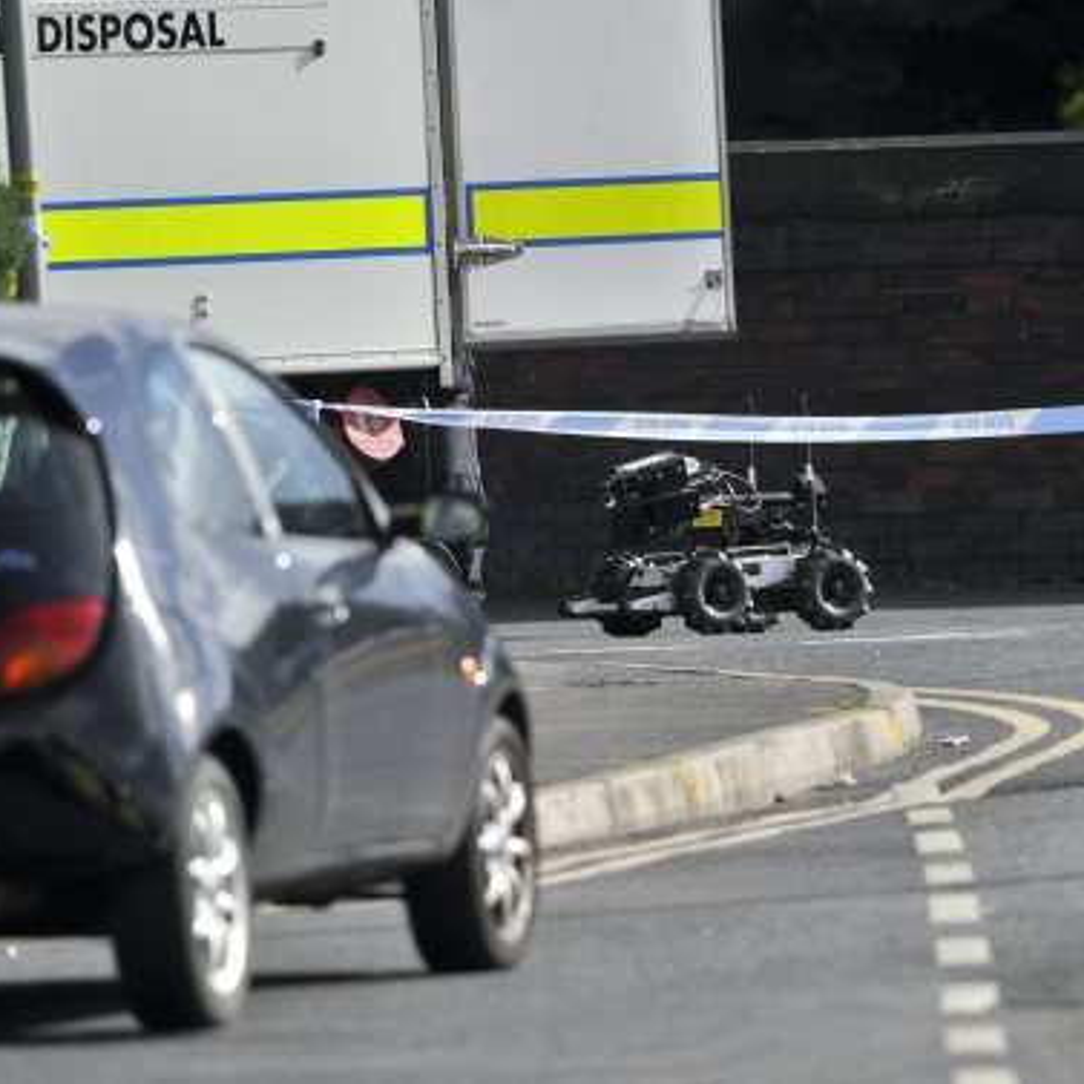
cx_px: 664
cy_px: 542
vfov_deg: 2.7
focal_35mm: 642
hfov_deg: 2.7
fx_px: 22745
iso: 640
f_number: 5.6
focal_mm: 500
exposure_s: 1/3200
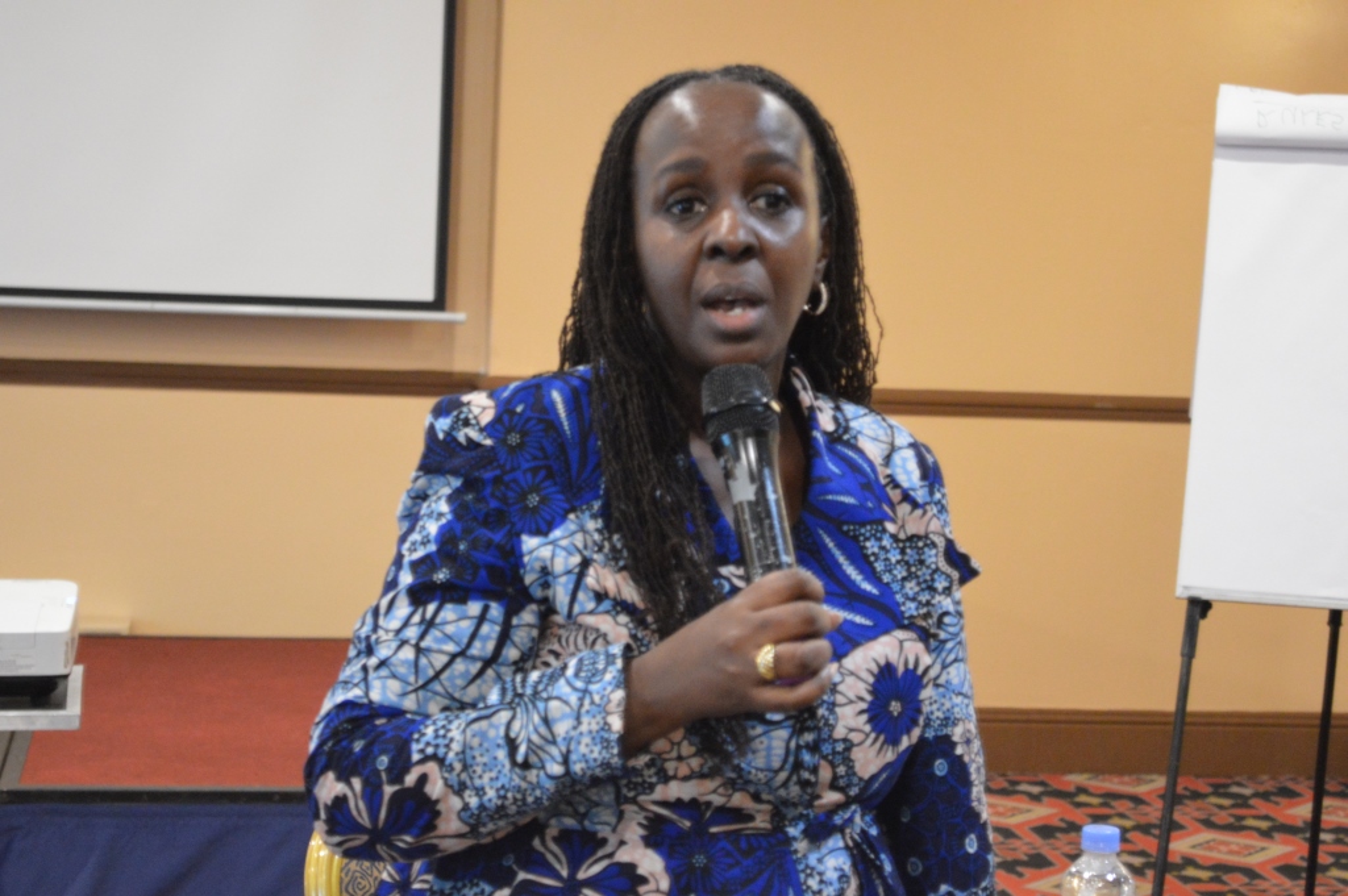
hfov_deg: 24.6
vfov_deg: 16.5
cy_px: 448
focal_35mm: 82
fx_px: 3087
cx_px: 674
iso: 3200
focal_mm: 55
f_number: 5.6
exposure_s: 1/15
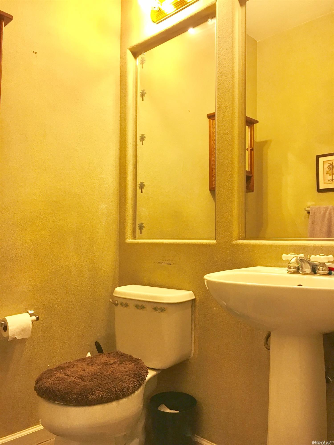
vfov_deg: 61.7
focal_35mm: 29
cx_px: 167
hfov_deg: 48.2
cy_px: 222
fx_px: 373
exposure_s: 1/30
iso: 64
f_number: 2.2
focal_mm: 4.15
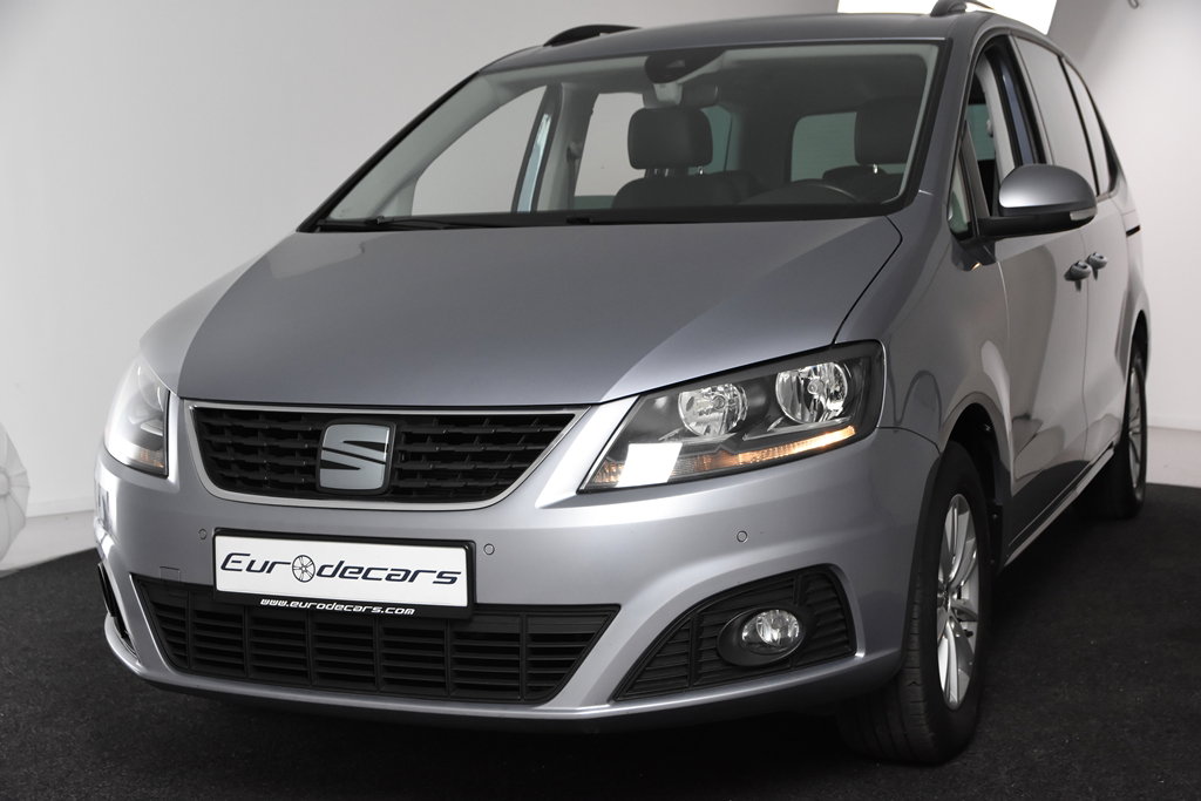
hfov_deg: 38.9
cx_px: 600
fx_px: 1702
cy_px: 400
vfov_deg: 26.5
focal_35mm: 51
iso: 1600
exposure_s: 1/125
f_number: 5.6
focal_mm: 34
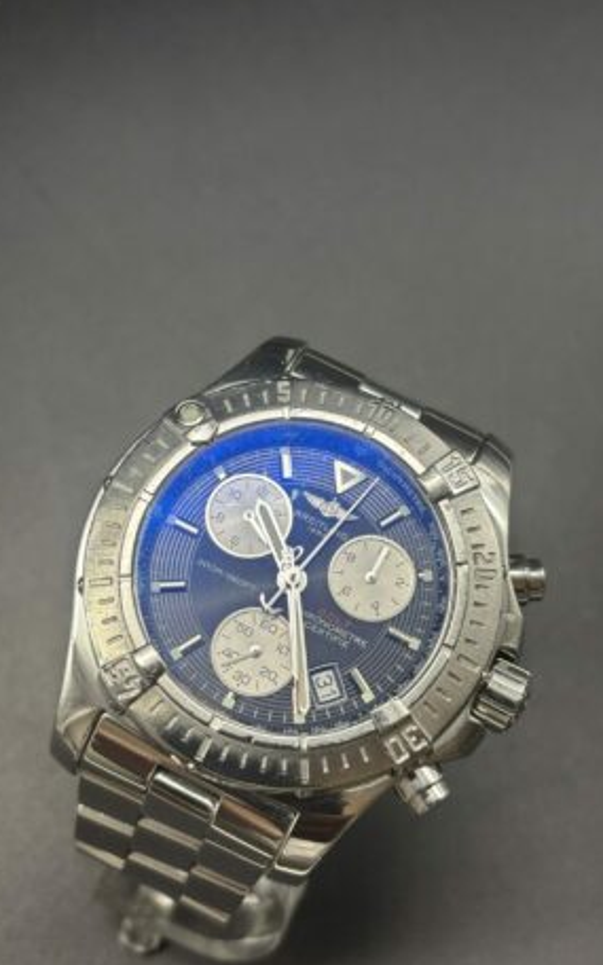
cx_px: 285
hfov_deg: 23.1
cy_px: 481
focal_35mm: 56
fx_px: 1472
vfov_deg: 36.3
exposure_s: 1/121
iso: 50
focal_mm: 5.96
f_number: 1.6
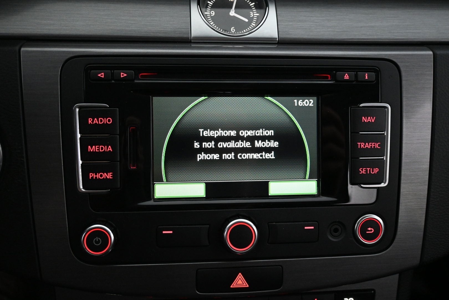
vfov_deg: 39.1
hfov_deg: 56.1
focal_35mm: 34
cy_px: 150
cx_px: 224
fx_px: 421
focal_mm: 22.5
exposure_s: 1/40
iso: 4000
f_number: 4
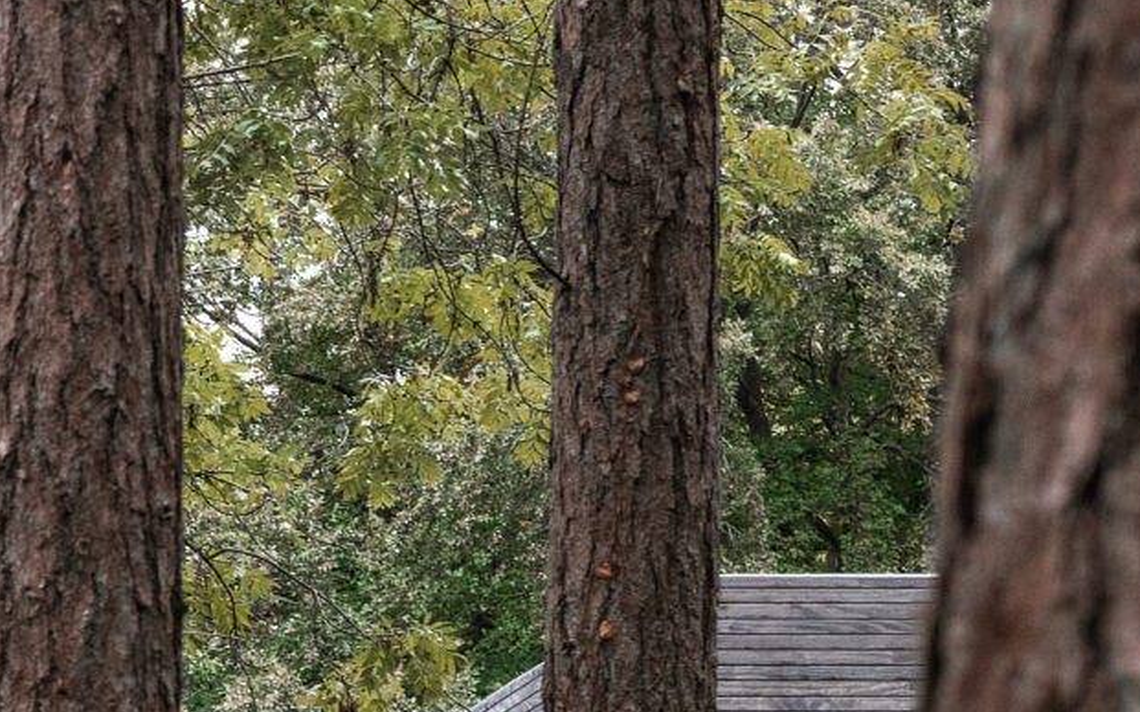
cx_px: -1065
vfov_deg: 6.2
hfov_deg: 9.4
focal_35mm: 210
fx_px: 6524
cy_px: 1019
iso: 400
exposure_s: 1/125
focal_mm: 50
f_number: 6.3
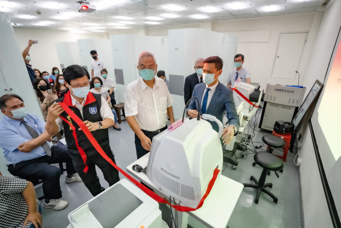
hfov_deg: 96.7
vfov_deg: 73.7
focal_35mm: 16
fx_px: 152
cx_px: 170
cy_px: 114
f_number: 3.5
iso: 4000
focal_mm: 16
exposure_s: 1/320
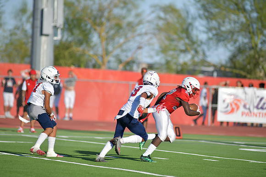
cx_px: 133
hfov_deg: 6.9
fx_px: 2217
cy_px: 88
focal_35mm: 300
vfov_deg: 4.6
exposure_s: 1/2000
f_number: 3.5
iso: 90
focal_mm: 300
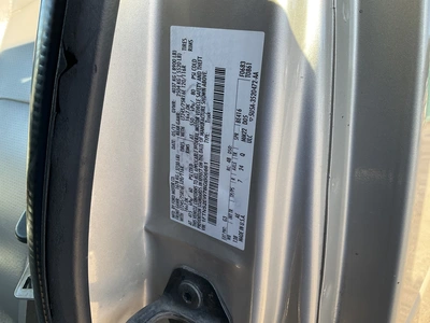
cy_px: 162
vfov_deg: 48.2
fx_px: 360
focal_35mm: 29
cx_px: 215
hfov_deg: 61.7
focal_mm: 3
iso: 20
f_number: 1.8
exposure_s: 1/122
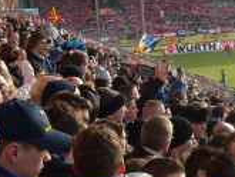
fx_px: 720
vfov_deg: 13.9
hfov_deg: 17.4
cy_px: 138
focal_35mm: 106
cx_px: 305
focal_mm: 5.7
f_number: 2.8
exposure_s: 1/239
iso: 64
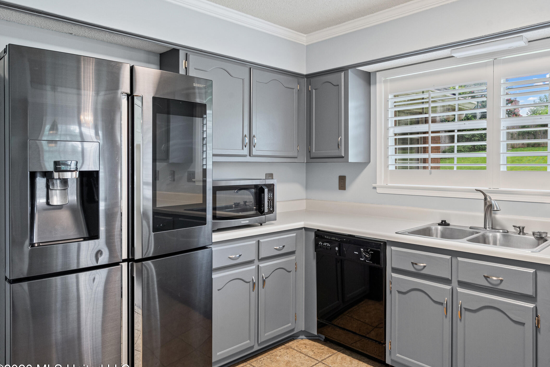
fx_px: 367
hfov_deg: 72.6
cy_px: 159
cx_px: 340
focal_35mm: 24
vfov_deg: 53.0
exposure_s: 1/4
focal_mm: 19
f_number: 9.5
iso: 800
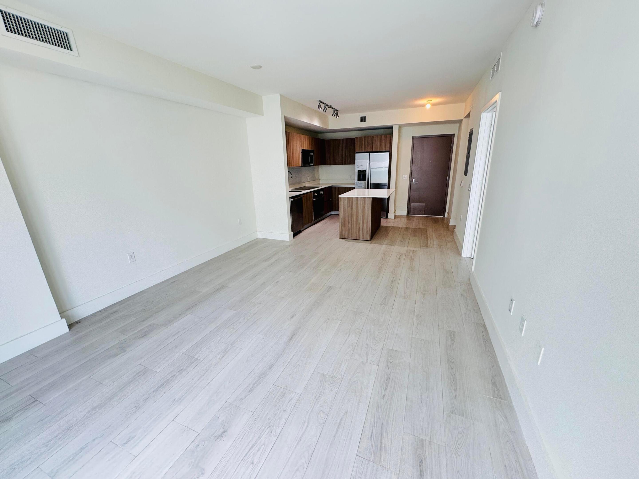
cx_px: 320
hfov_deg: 102.1
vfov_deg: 85.7
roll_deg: +1.5
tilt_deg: -17.6
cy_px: 240
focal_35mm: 14
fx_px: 258
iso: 160
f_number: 2.2
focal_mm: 2.22
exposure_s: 1/60
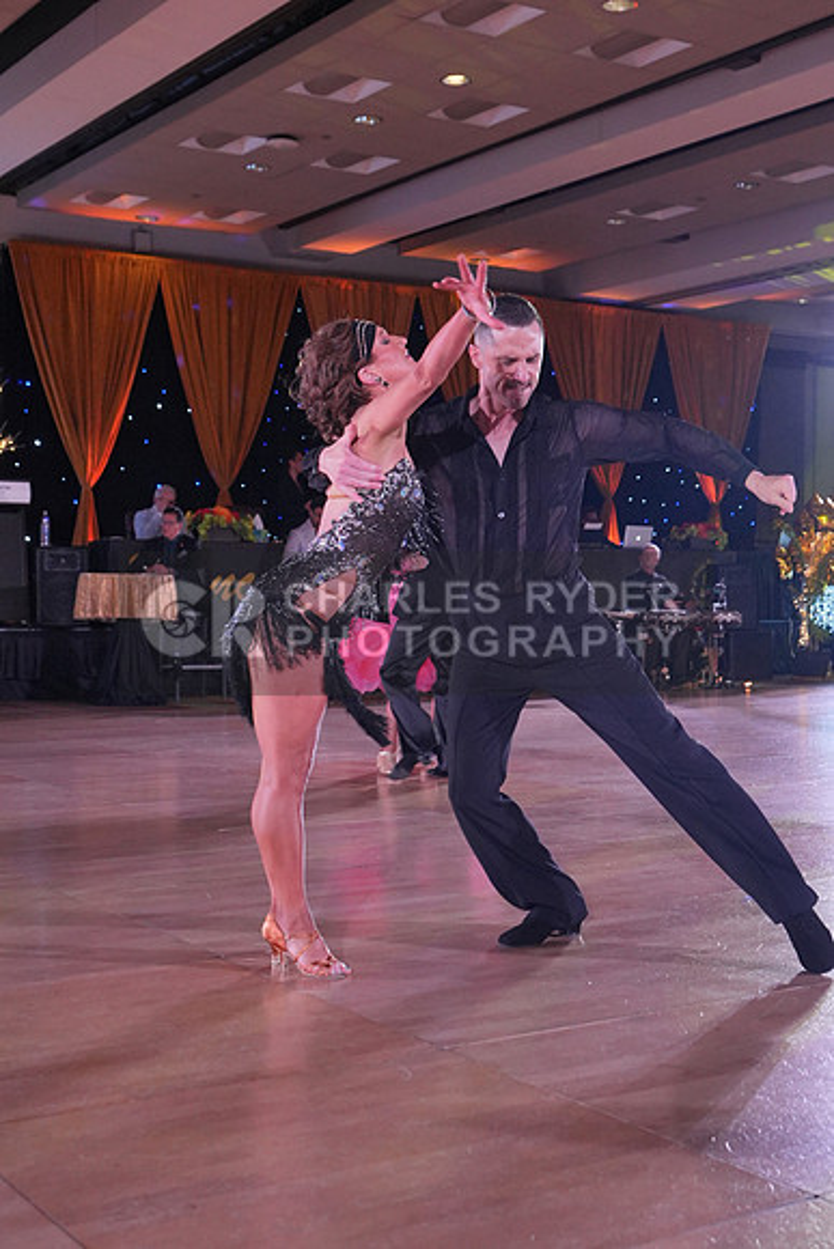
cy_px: 624
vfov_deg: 40.3
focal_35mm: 49
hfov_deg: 27.5
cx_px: 417
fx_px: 1702
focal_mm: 33
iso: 1600
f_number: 4
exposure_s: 1/400
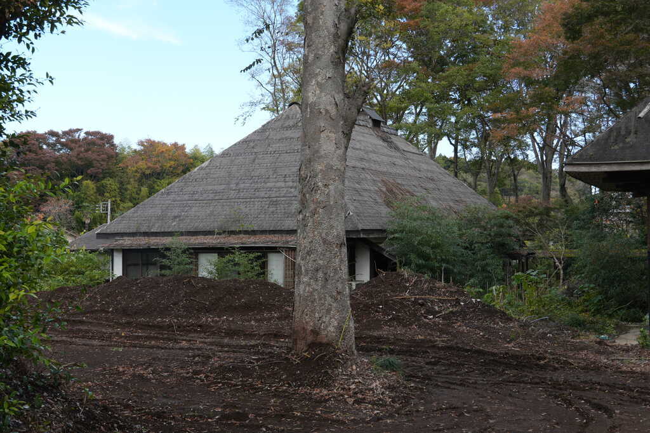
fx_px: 866
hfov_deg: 41.1
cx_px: 325
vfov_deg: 28.1
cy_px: 216
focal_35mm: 48
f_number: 7.1
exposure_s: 1/160
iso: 160
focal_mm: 32
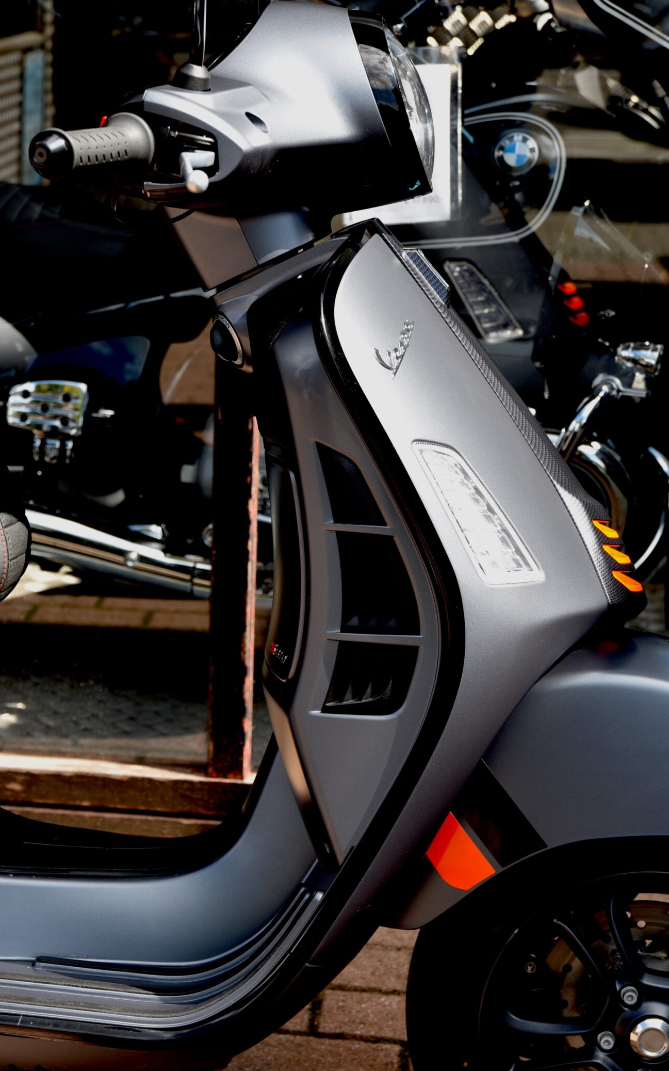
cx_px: 257
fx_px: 2275
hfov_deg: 16.7
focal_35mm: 78
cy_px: 527
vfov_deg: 26.5
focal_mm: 62
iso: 100
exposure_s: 1/125
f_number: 5.6
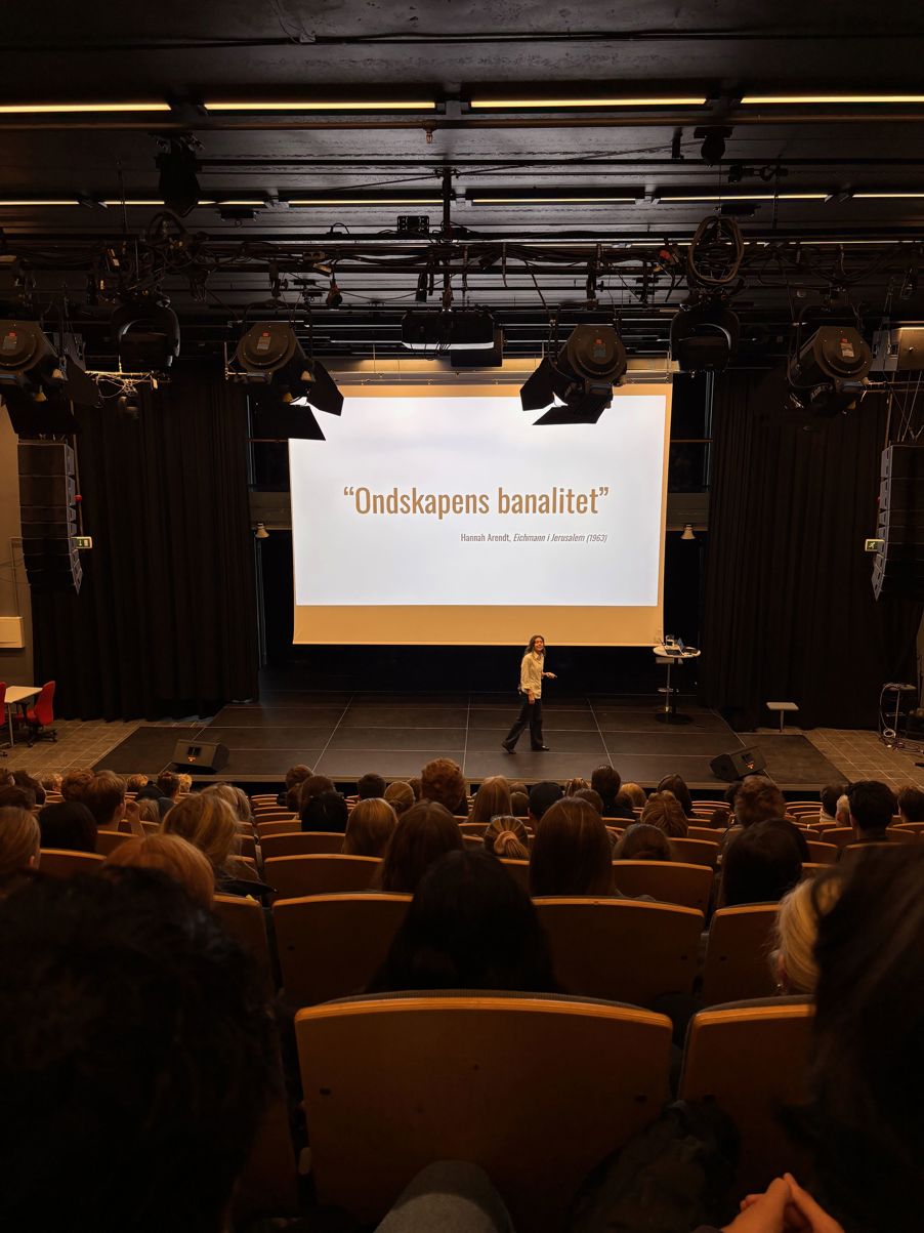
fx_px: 926
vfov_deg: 67.3
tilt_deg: -10.8
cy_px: 616
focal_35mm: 26
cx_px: 462
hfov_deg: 53.1
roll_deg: -0.5
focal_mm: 5.96
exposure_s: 1/60
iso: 80
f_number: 1.6
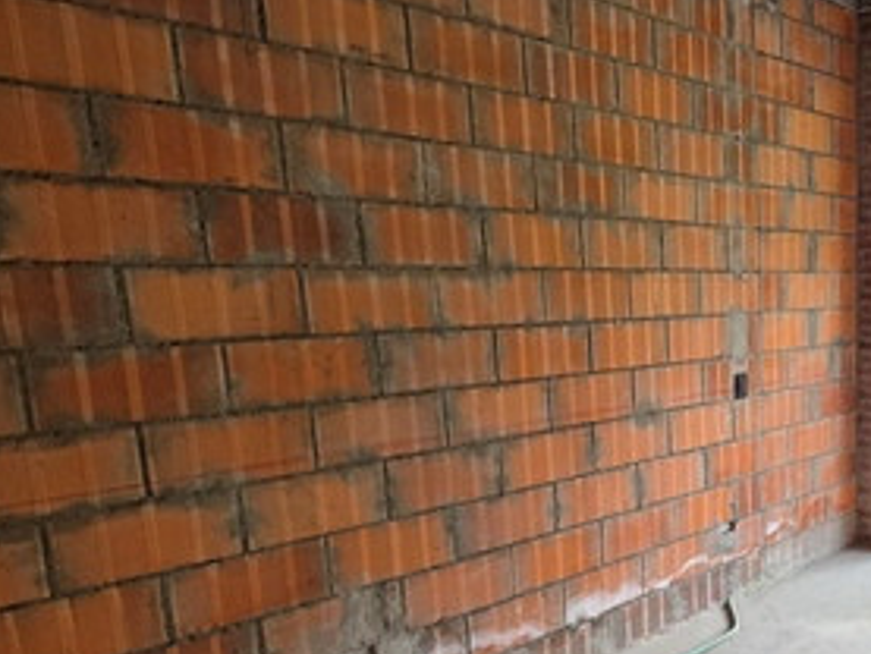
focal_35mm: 30
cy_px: 446
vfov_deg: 46.0
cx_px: 865
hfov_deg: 49.3
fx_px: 755
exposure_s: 1/120
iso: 100
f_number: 1.9
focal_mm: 2.2
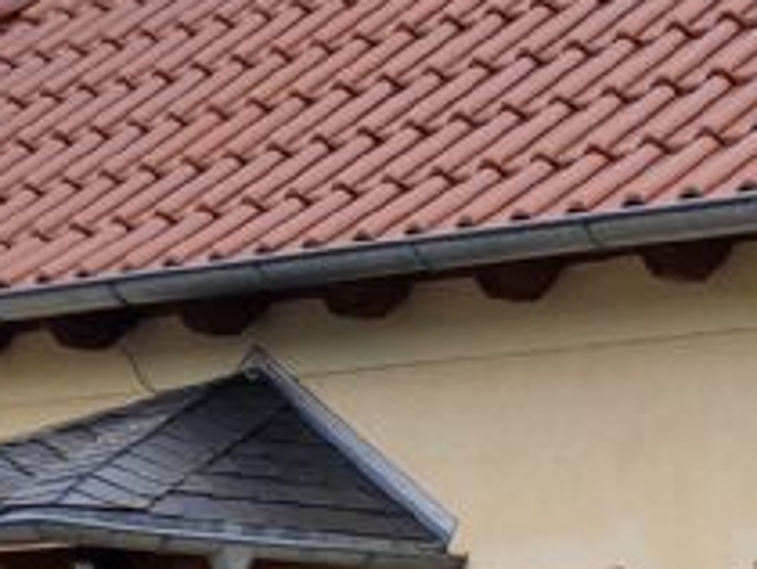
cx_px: 1453
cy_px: 1134
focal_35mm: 140
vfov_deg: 9.9
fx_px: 3065
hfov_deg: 12.6
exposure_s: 1/1024
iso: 50
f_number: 1.8
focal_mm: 5.4
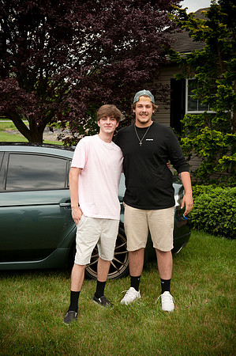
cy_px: 178
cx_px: 118
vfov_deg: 41.2
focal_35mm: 48
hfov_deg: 28.0
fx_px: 473
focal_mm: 48
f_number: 5.6
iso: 500
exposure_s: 1/640
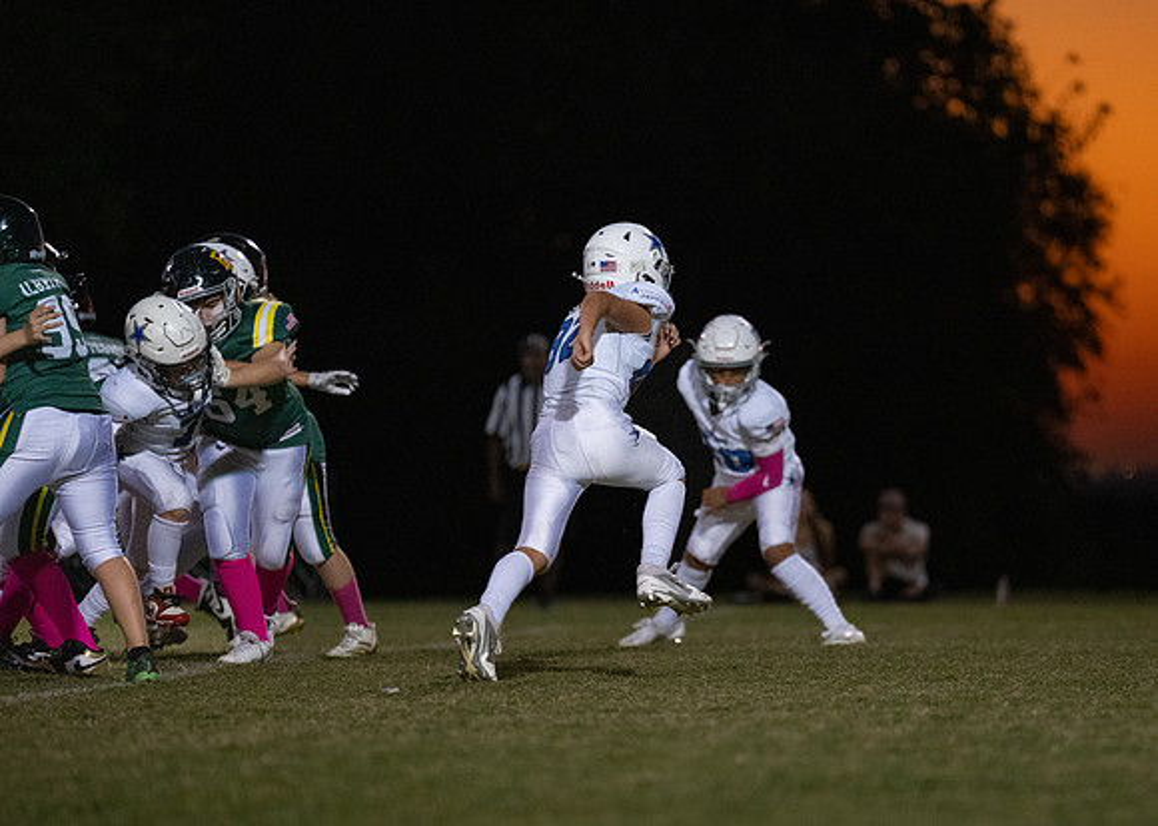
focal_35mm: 247
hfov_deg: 8.1
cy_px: 483
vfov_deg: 5.8
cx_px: 670
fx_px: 8127
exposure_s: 1/1000
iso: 6400
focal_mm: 200
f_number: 2.8
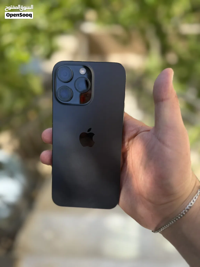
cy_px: 134
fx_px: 185
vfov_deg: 71.6
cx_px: 100
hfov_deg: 56.8
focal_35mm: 24
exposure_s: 1/1106
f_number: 1.78
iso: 80
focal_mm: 6.76
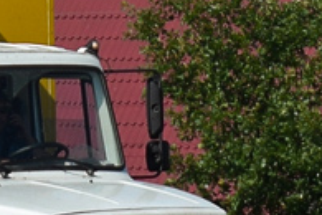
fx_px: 4132
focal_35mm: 462
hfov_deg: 4.4
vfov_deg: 3.0
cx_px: -121
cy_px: 43
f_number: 5.6
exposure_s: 1/1000
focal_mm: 50
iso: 100
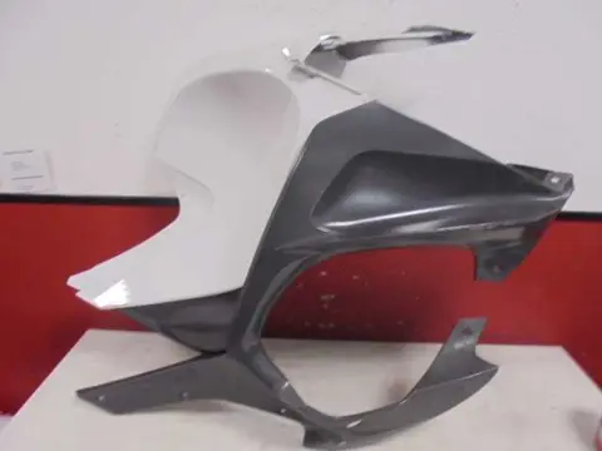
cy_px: 226
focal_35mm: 26
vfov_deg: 53.1
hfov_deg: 67.3
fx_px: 452
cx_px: 301
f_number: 3.5
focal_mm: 4.6
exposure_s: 1/20
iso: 400
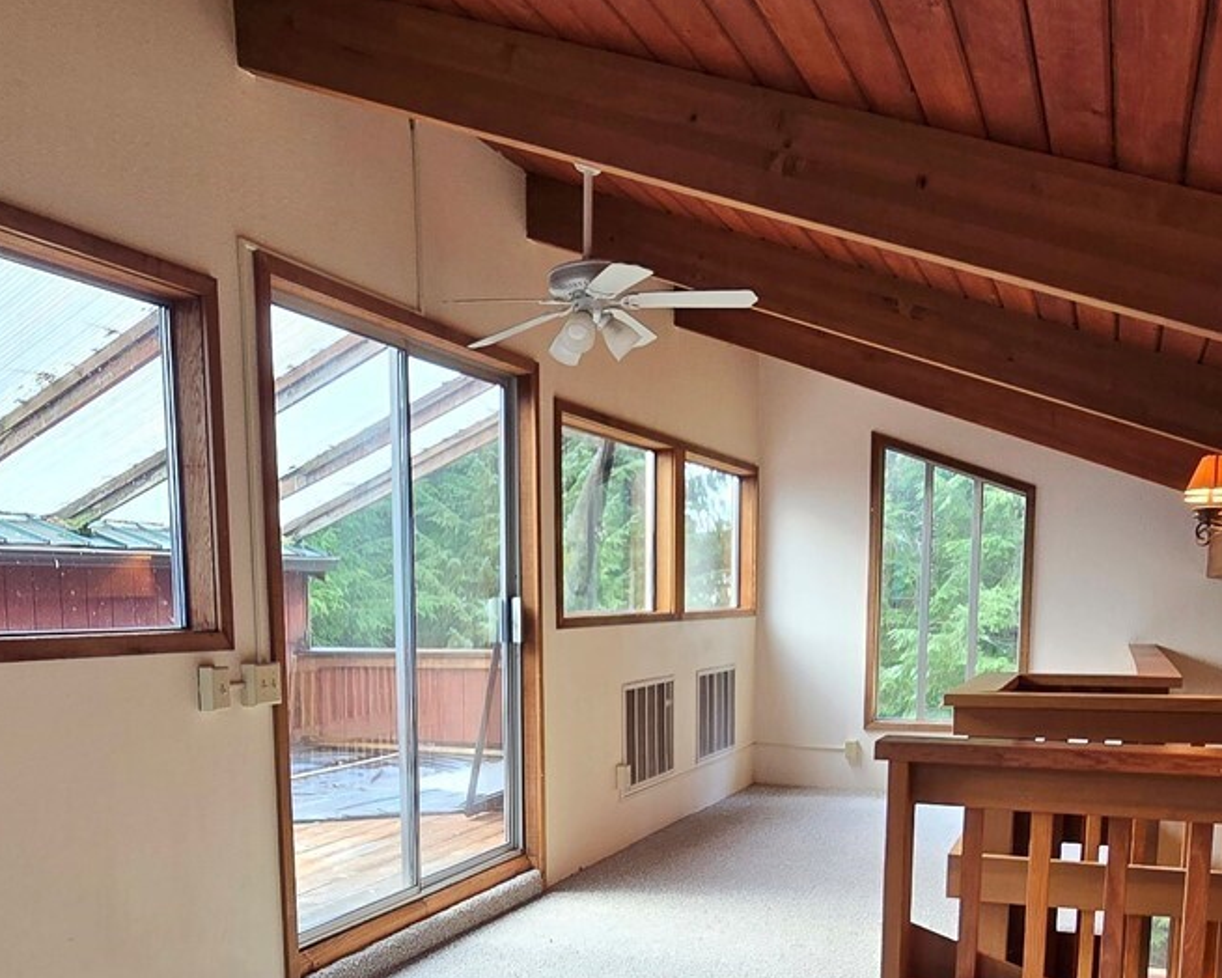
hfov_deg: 56.7
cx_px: 481
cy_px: 799
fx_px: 1121
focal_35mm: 31
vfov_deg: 44.5
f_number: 2.2
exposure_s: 1/60
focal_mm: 2.2
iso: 100
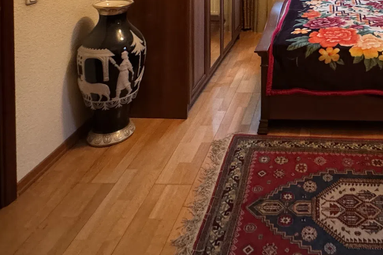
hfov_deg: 49.4
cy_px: -71
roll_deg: -1.1
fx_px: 383
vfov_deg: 29.9
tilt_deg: -3.0
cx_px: 317
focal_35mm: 36
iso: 800
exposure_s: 1/50
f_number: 2.2
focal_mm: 2.22
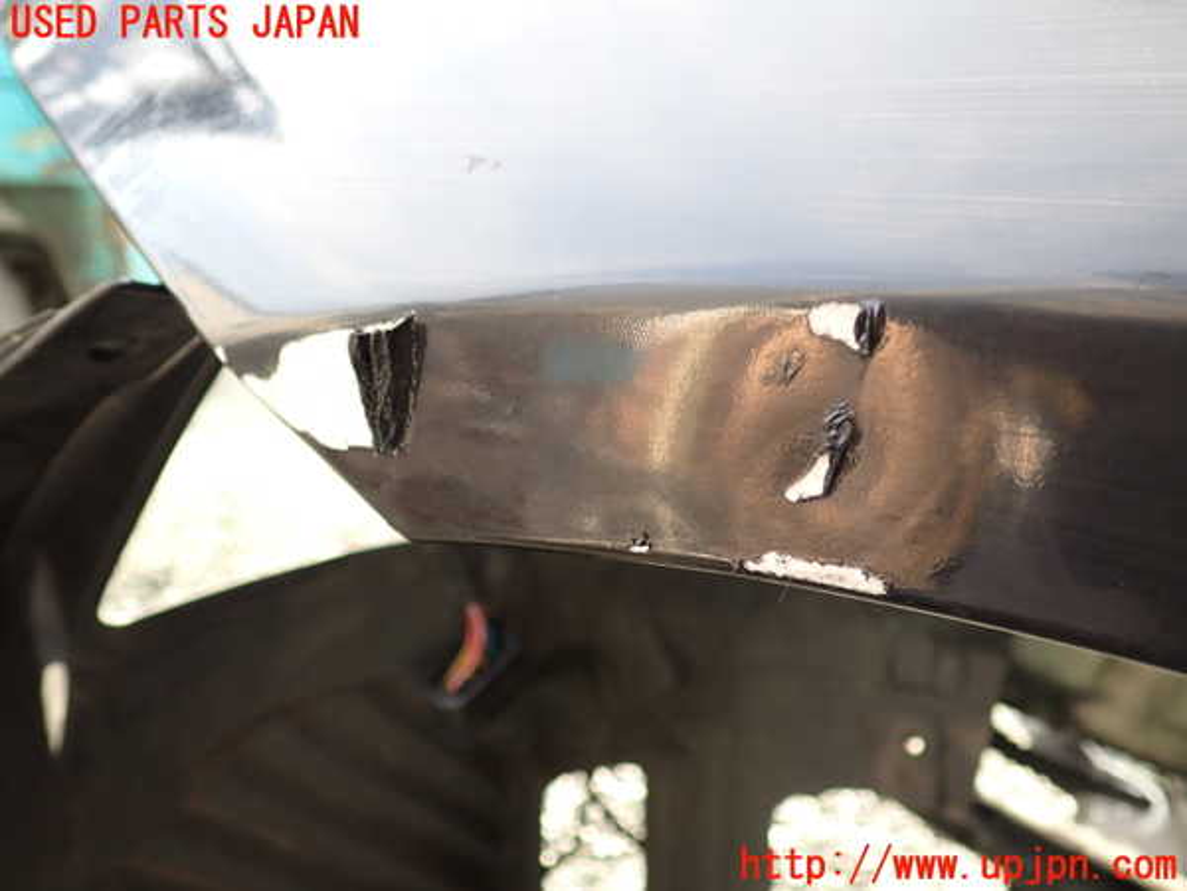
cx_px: 594
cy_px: 446
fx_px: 1029
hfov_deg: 60.0
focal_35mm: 30
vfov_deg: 46.8
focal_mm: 5.4
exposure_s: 1/125
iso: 160
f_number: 2.3
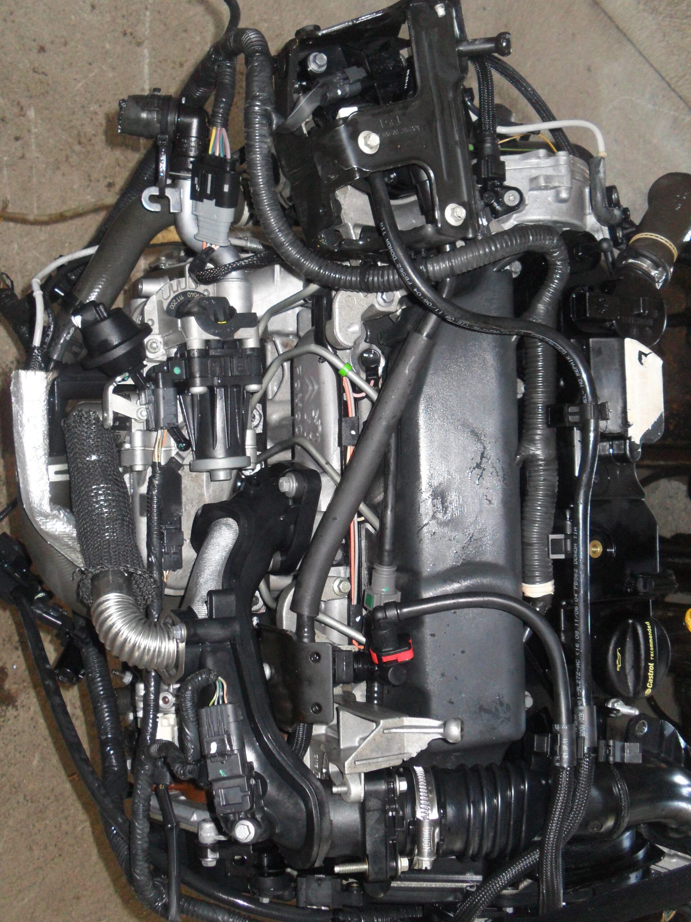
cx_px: 346
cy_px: 461
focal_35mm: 35
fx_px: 931
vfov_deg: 52.6
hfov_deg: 40.7
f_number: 3
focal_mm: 6.3
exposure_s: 1/45
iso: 200
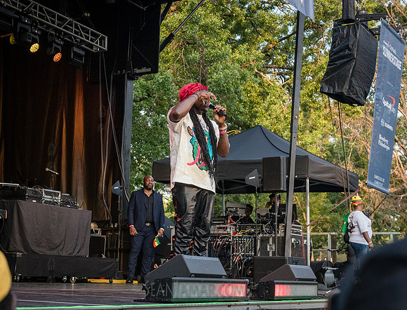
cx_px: 143
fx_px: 702
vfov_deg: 24.9
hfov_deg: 32.1
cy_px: 141
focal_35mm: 59
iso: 2000
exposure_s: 1/1000
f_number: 4.5
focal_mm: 45
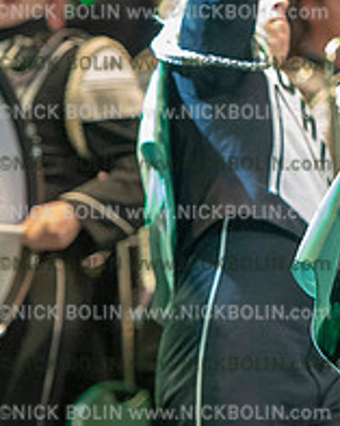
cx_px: 502
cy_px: 112
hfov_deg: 3.7
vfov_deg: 4.7
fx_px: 5232
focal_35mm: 415
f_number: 2.8
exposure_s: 1/800
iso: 8000
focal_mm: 150
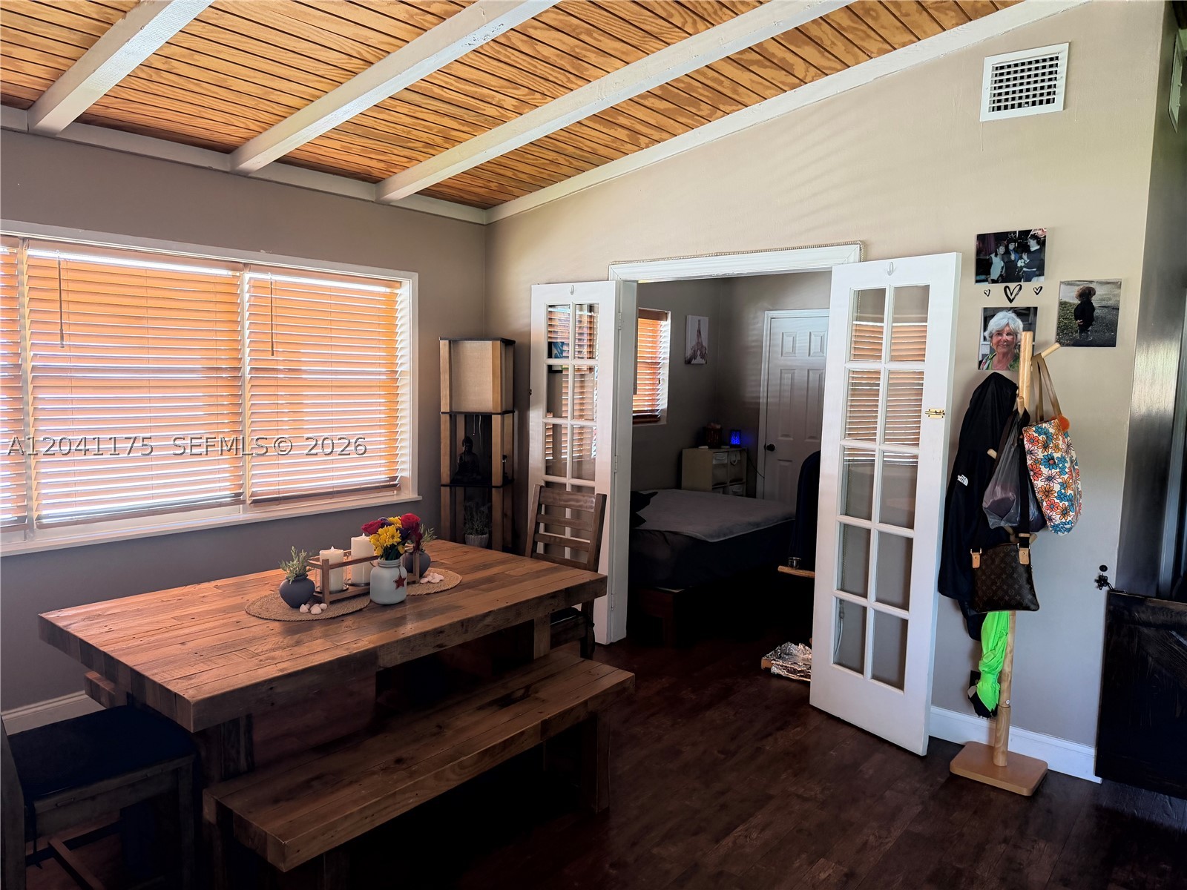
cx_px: 594
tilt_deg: -4.3
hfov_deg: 71.6
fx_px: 823
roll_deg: -1.2
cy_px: 445
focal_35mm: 24
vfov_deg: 56.8
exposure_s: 1/65
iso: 200
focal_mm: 6.76
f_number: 1.78
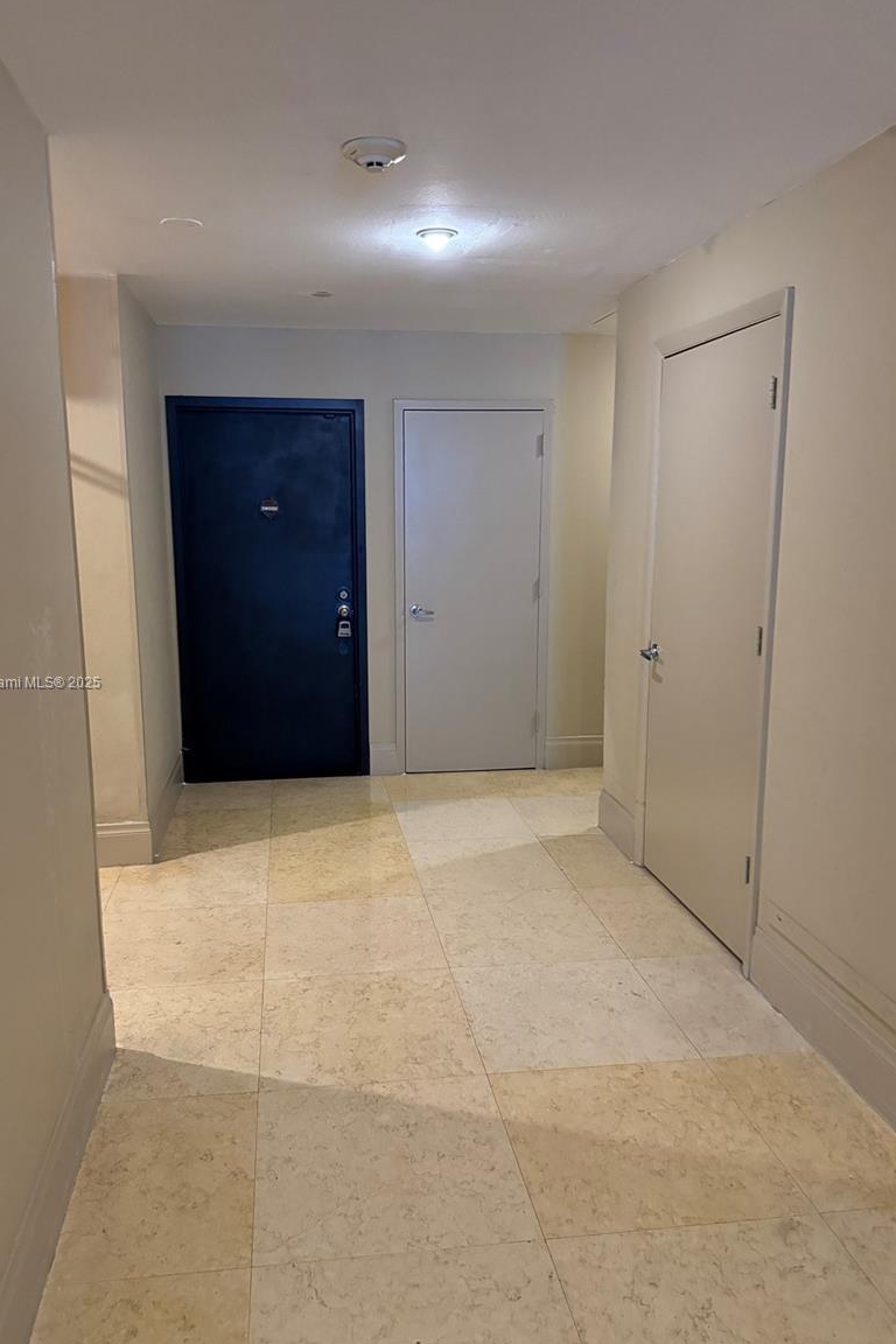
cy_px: 684
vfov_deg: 69.4
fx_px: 971
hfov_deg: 49.5
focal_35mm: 26
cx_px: 412
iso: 800
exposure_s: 1/60
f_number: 1.78
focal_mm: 6.76
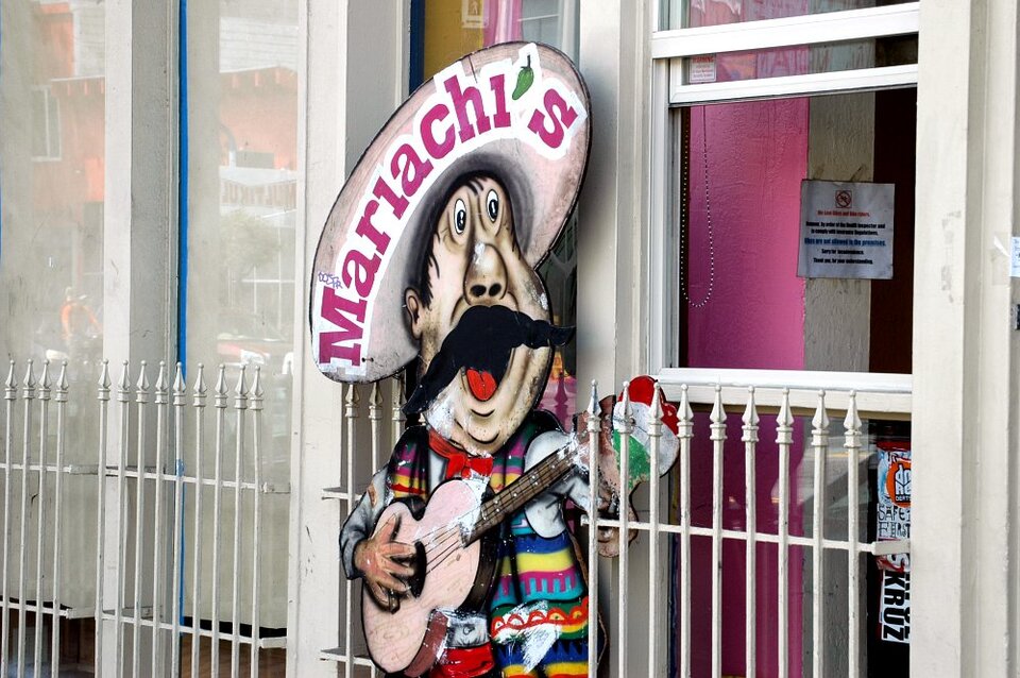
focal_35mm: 105
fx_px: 2972
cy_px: 339
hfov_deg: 19.5
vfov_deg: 13.0
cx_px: 510
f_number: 13
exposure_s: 1/40
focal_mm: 70
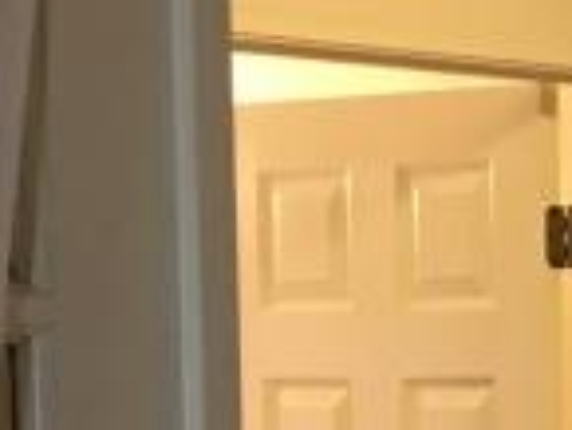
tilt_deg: -6.3
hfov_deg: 8.8
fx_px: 3390
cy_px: 821
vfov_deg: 7.0
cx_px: 1325
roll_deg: -0.3
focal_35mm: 205
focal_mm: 4.15
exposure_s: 1/30
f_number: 2.2
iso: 64
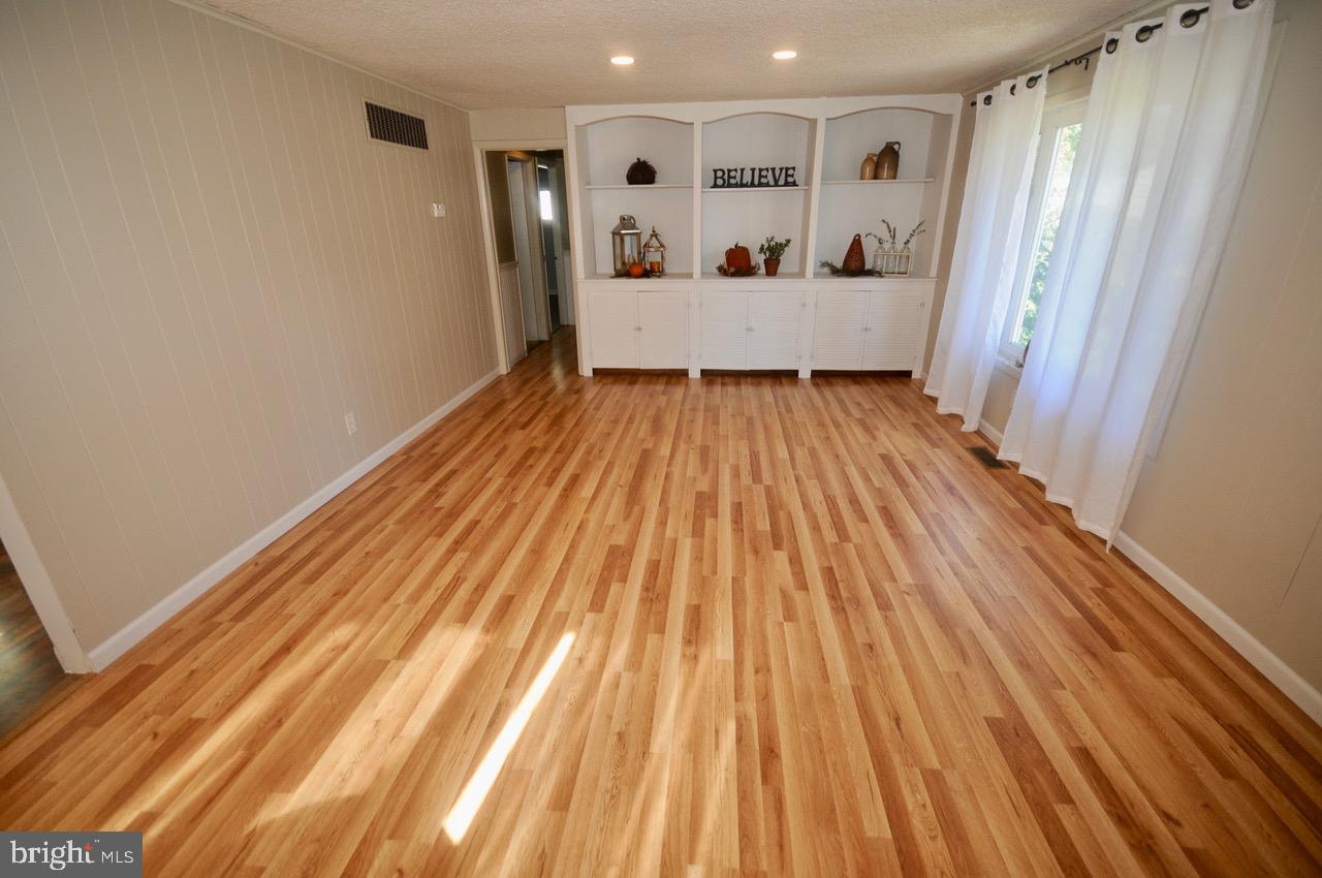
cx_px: 661
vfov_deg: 77.2
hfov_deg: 100.5
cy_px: 439
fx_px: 550
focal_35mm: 15
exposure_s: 1/60
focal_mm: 10
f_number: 5.6
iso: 400
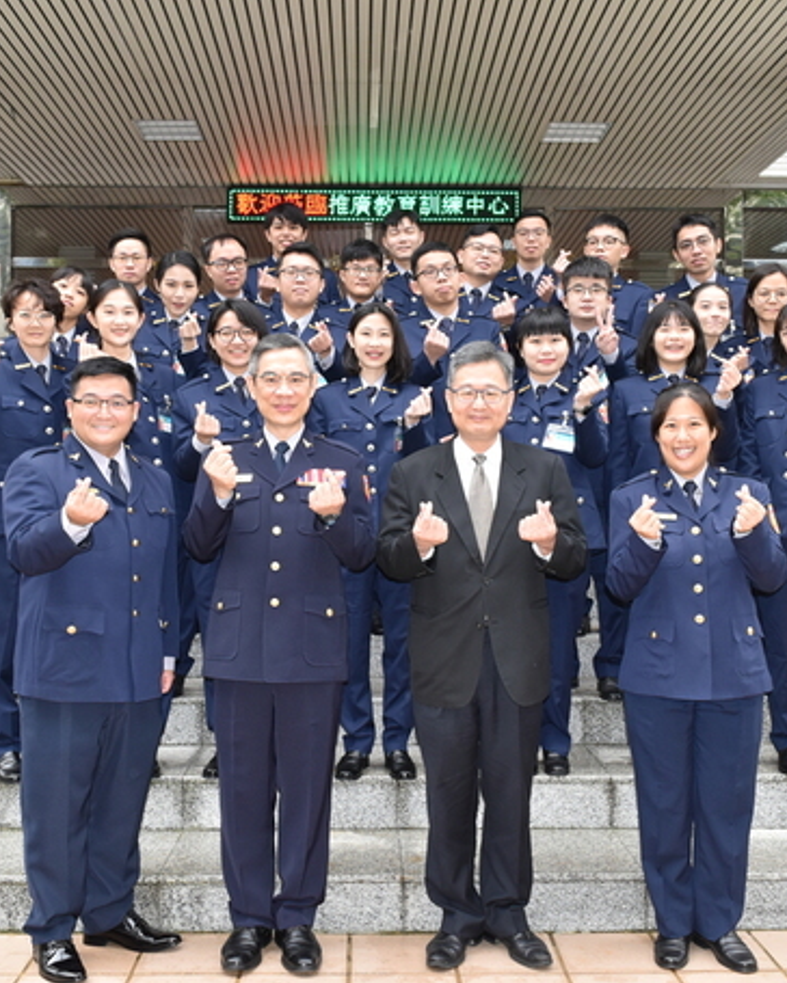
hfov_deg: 38.2
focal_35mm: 39
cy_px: 483
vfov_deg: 46.8
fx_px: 1135
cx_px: 370
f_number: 5.6
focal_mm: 18
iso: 640
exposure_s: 1/125
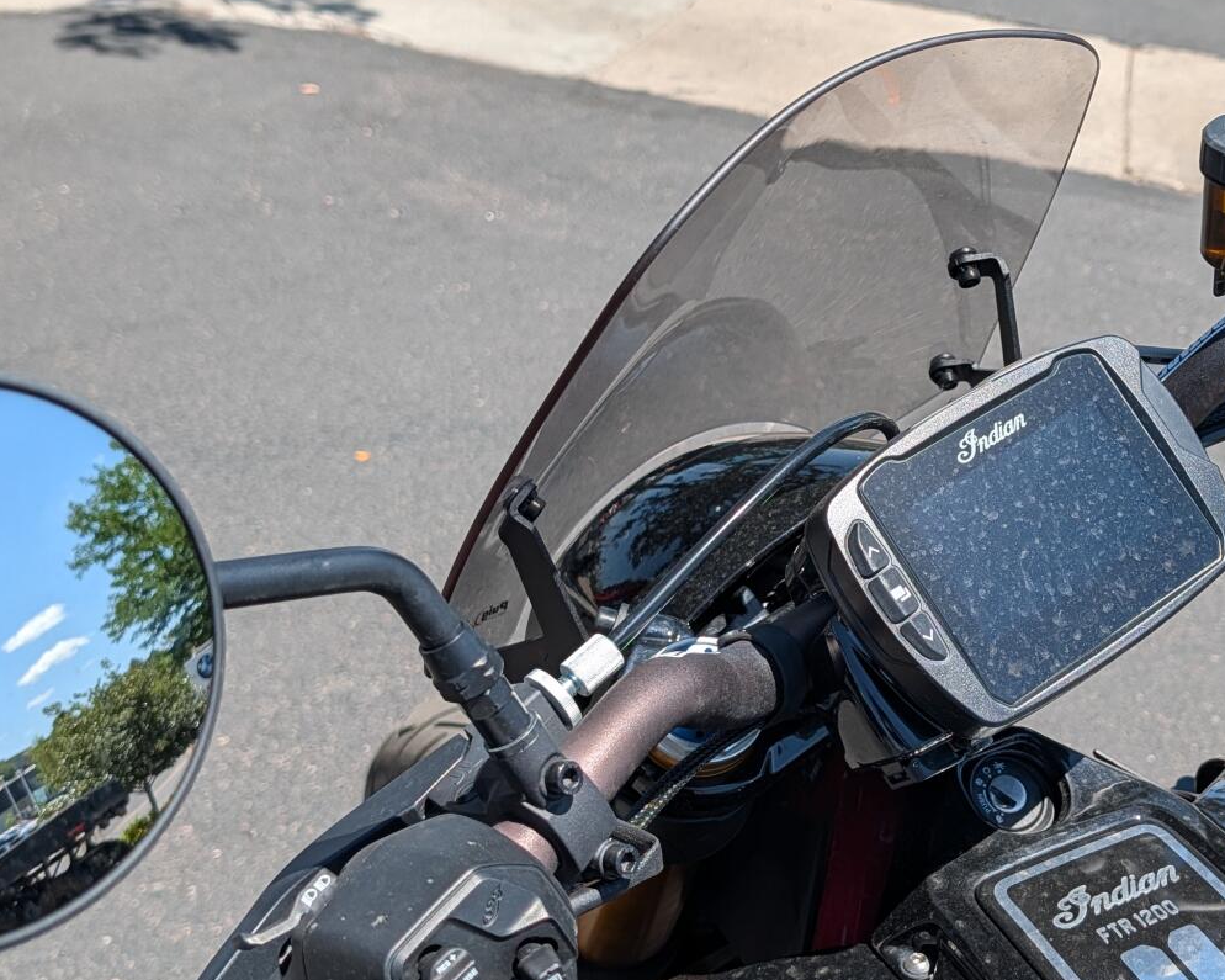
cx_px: 889
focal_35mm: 47
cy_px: 473
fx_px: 1704
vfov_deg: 32.1
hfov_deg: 38.7
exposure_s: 1/1143
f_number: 1.68
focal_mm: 6.9
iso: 24
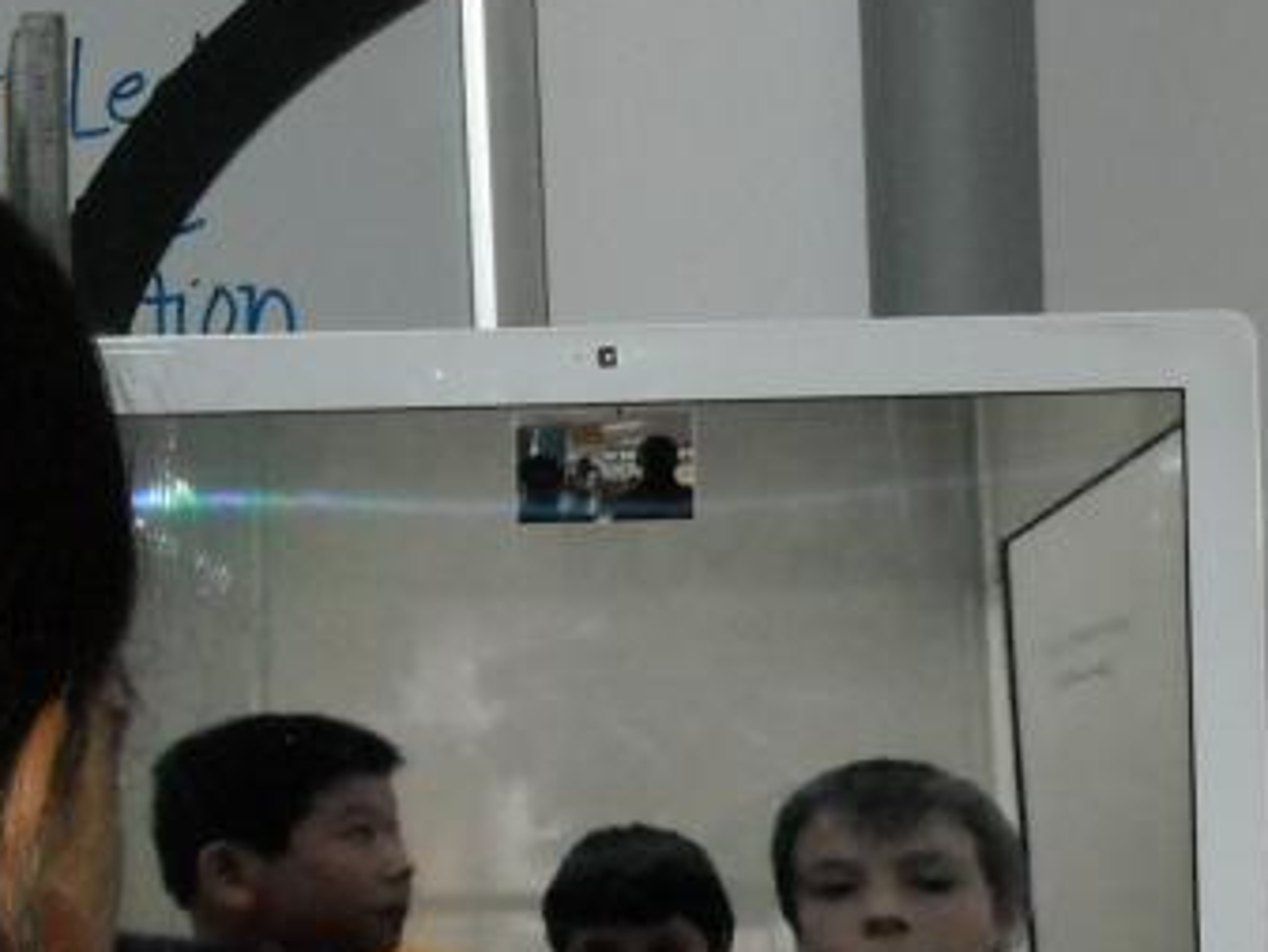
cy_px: 1016
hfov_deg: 7.9
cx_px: 918
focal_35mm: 249
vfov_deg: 6.0
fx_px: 9124
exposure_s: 1/125
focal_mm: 17.1
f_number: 4.7
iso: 400
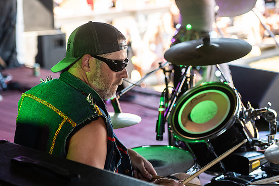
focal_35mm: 100
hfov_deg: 20.5
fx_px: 772
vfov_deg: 13.8
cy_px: 92
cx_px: 109
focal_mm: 70
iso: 500
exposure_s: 1/800
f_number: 2.8
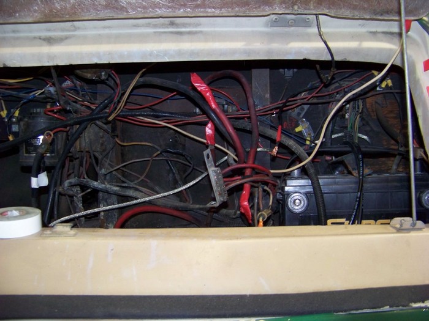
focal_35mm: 36
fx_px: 446
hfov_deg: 51.4
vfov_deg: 39.7
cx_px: 214
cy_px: 160
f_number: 2.8
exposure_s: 1/30
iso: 200
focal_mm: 5.85
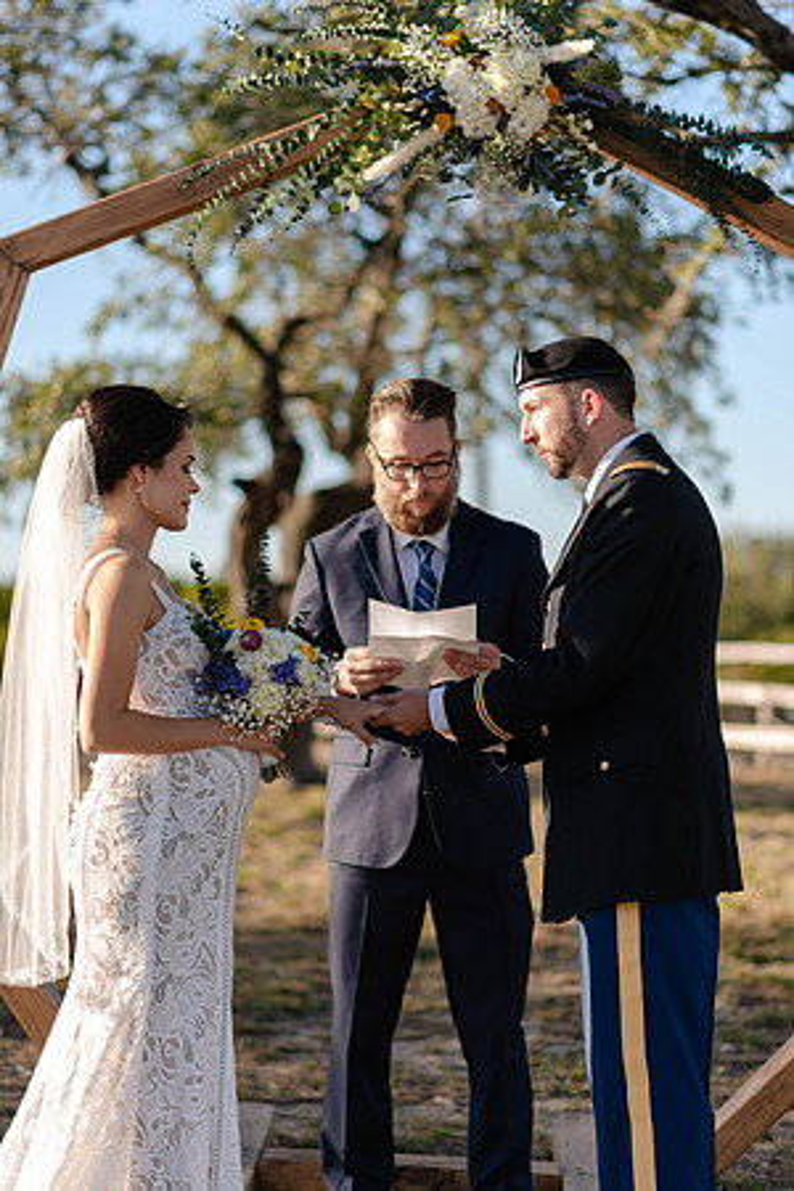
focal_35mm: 85
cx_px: 397
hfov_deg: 16.1
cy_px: 596
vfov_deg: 23.9
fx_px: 2812
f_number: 1.8
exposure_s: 1/4000
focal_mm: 85
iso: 200
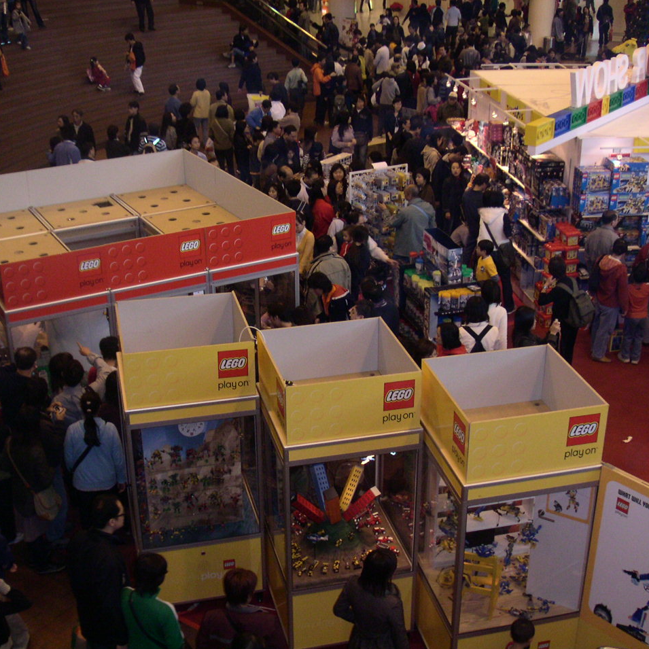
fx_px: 955
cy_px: 326
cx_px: 350
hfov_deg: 37.5
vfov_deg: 37.6
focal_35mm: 45
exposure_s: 1/50
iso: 160
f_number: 2.8
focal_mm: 6
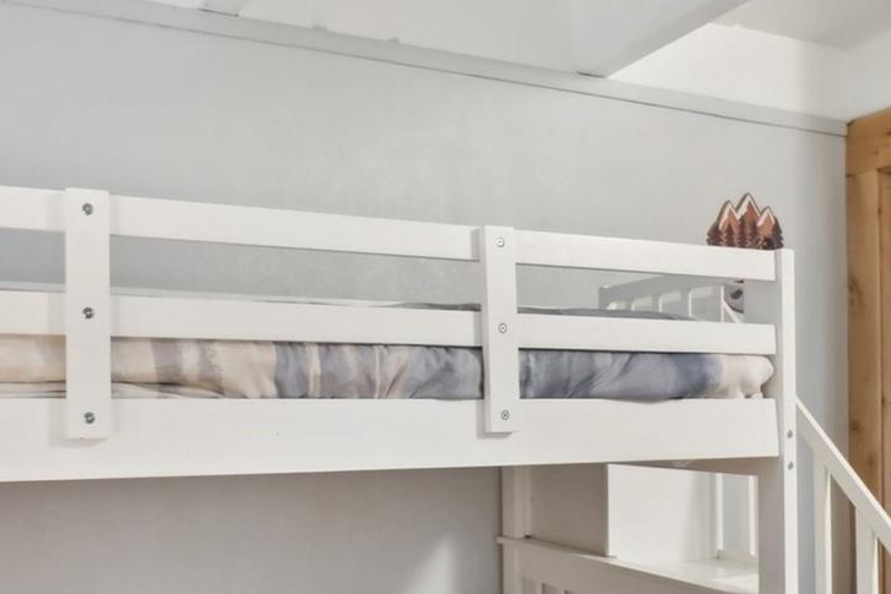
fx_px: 817
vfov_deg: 38.9
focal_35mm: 33
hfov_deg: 56.9
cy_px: 447
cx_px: 375
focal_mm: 10
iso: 400
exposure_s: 1/3.33
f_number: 8
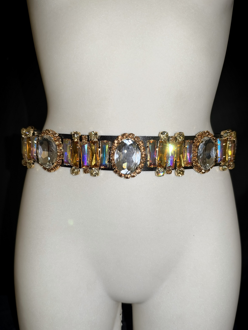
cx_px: 124
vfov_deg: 71.6
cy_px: 165
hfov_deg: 56.8
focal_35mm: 24
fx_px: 229
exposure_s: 1/60
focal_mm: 6.93
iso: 400
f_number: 1.48
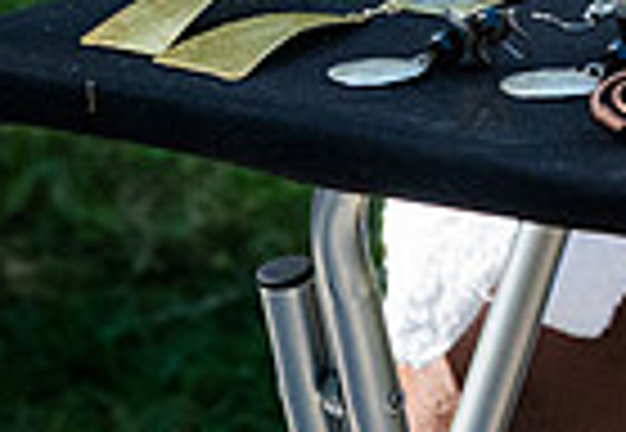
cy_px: -290
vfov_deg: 4.4
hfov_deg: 6.2
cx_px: 1359
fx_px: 5556
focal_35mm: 316
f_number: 5.6
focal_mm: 55
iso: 2000
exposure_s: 1/1600
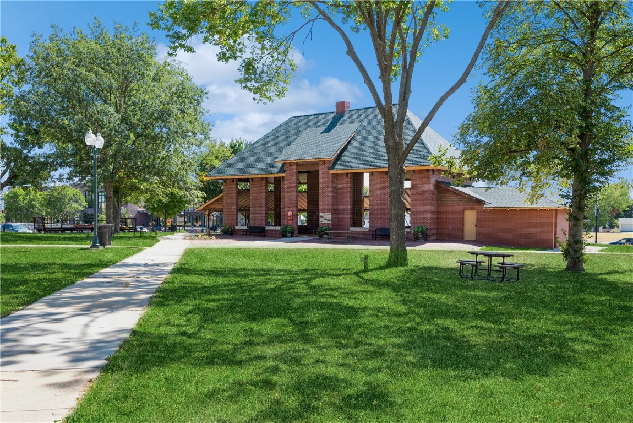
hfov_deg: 61.9
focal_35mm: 30
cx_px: 316
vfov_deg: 43.7
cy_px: 212
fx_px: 528
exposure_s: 1/60
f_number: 8
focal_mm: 30
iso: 100
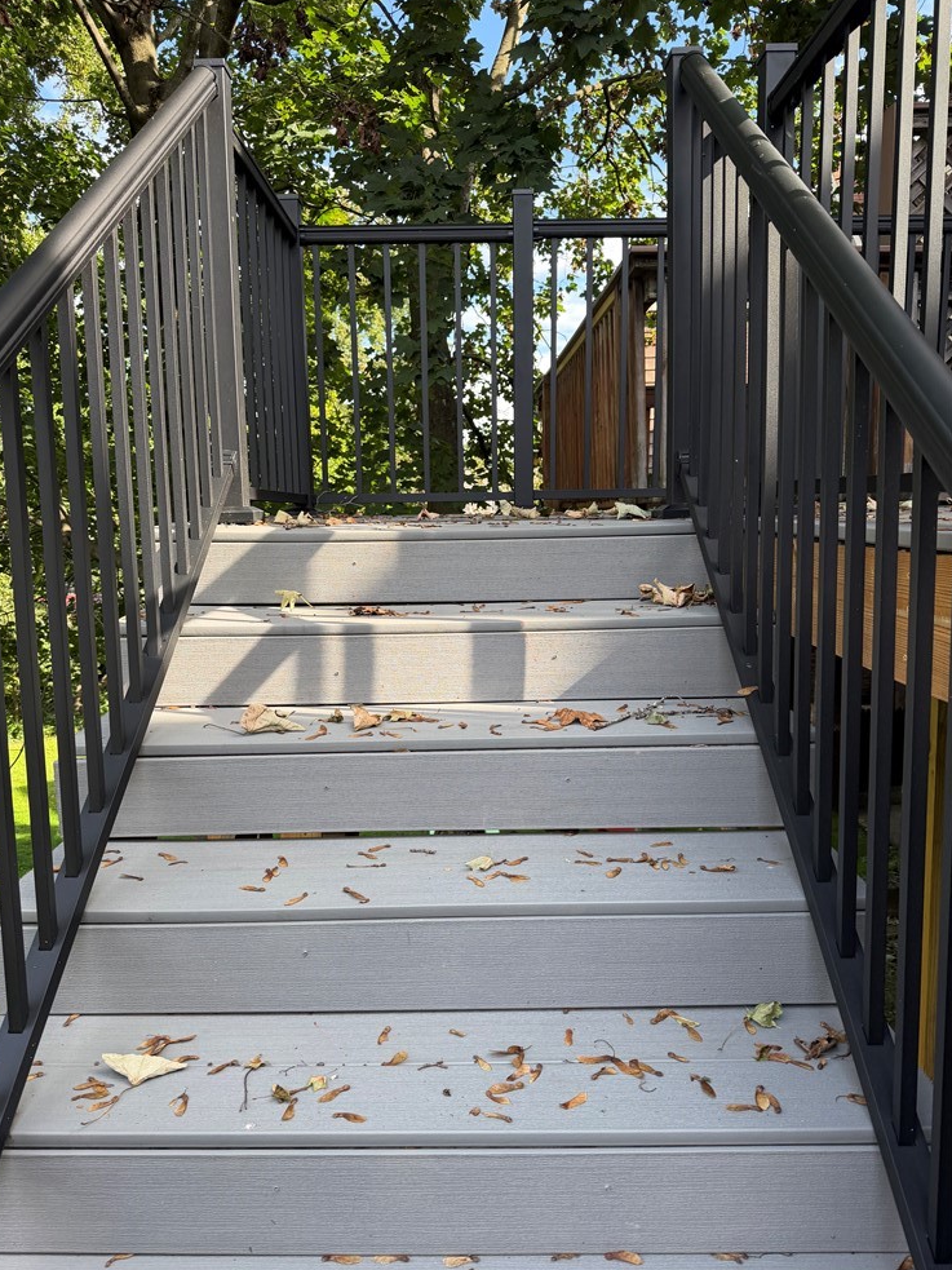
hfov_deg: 54.9
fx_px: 917
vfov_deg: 69.4
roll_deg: +2.1
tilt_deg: -7.4
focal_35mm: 25
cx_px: 459
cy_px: 650
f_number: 1.78
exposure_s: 1/539
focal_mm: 6.76
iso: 100
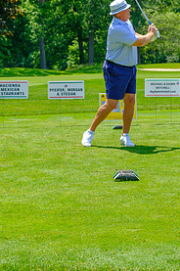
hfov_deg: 14.2
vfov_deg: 21.1
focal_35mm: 96
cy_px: 64
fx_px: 722
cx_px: 111
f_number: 5.6
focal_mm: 39
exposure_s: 1/250
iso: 200
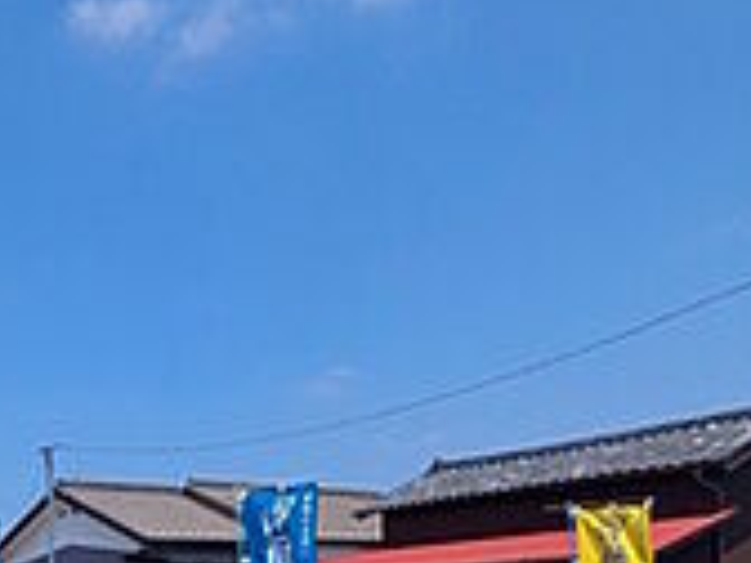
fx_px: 1085
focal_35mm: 50
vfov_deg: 26.1
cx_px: 0
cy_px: 666
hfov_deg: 34.7
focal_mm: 1.83
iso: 44
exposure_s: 1/2137
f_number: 2.2
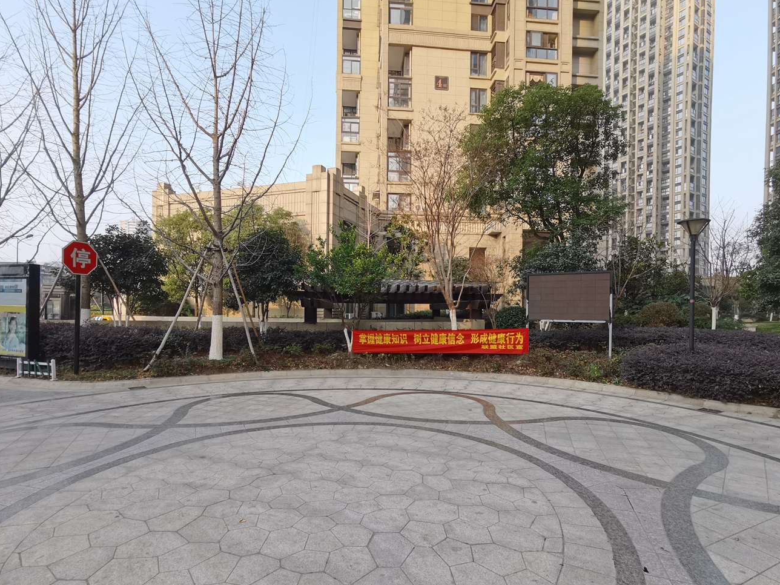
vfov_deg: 68.6
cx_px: 404
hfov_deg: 84.6
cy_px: 315
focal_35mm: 19
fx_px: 428
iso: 50
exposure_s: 1/245
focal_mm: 2.26
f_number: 2.2
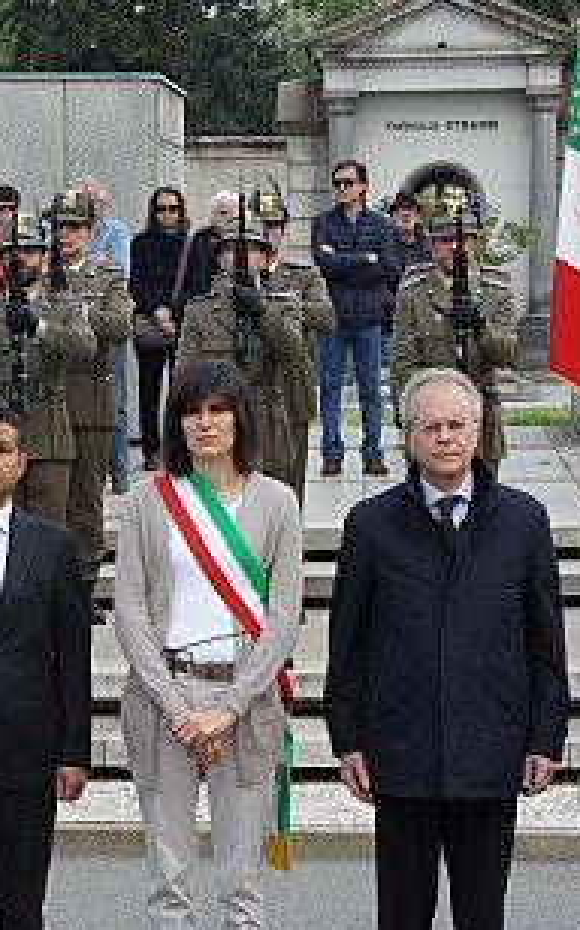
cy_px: 676
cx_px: 187
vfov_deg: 16.8
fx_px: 3142
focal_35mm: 124
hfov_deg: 10.5
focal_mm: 35
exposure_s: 1/100
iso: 100
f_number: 8
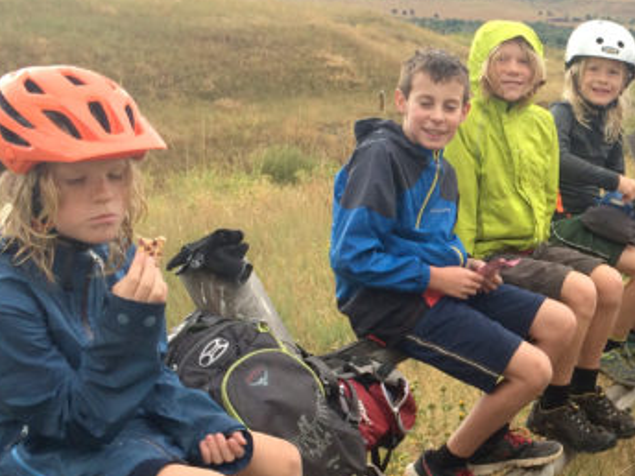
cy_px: 312
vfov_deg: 21.9
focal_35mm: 67
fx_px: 1229
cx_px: 666
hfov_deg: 27.0
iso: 32
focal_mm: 4.12
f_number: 2.2
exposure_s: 1/451
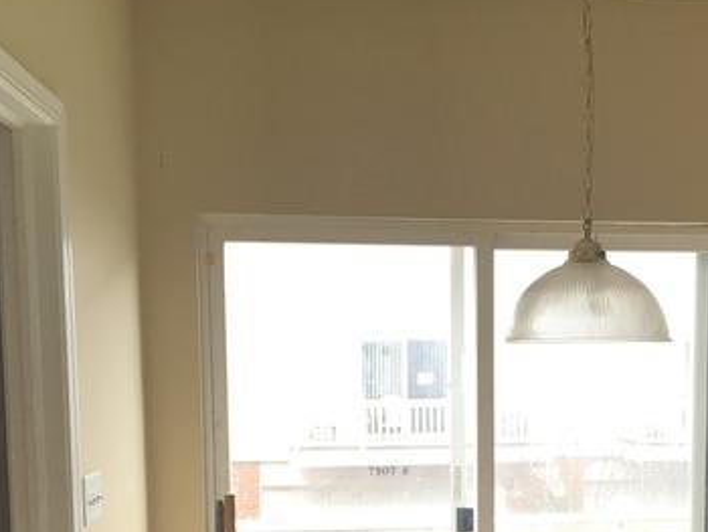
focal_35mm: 53
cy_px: 459
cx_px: 514
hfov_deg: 35.5
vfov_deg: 26.8
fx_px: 1085
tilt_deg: -6.1
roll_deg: -0.2
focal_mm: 4.15
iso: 25
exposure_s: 1/30
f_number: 2.2
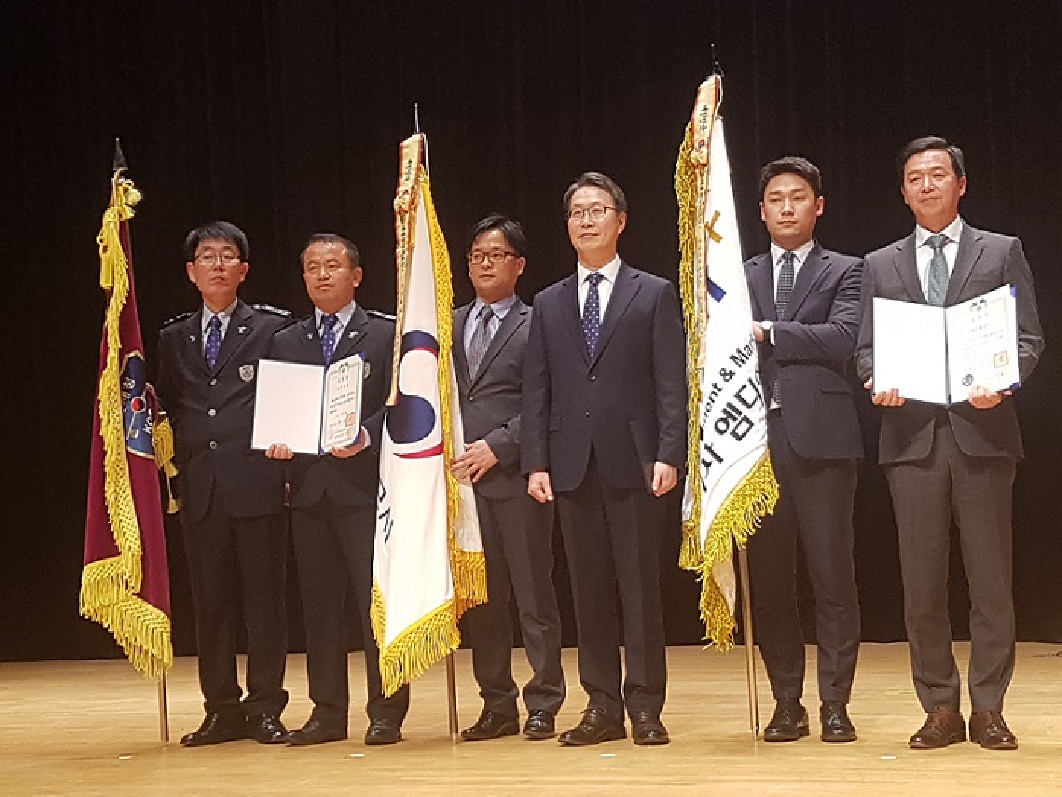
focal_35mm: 26
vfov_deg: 53.1
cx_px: 531
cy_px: 398
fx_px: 798
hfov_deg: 67.3
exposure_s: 1/60
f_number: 1.7
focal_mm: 4.2
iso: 100
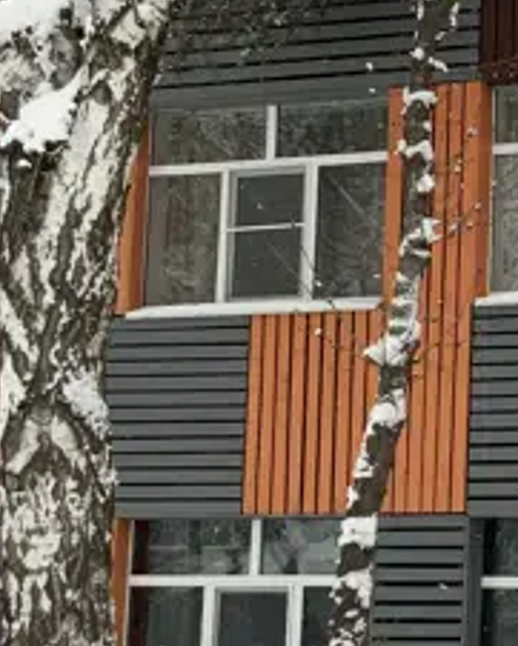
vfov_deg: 17.9
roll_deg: -0.3
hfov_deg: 13.6
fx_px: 2049
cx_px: 751
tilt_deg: +8.8
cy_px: 326
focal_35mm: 107
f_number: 1.8
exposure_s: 1/189
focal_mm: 3
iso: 16
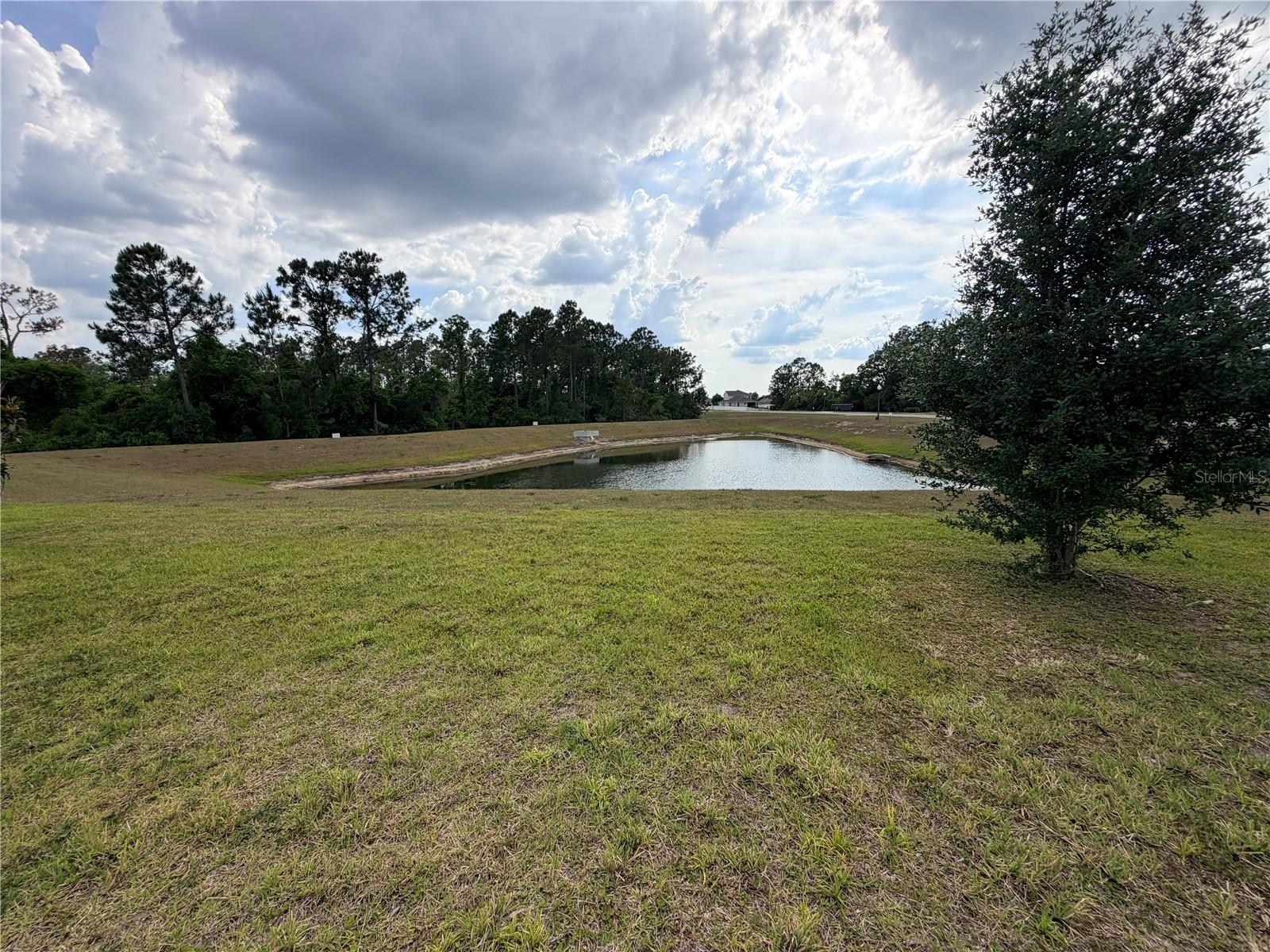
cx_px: 635
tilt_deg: -8.2
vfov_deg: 85.7
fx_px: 514
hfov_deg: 102.1
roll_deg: +0.9
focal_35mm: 14
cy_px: 476
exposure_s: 1/1339
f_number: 2.2
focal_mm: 2.22
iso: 20
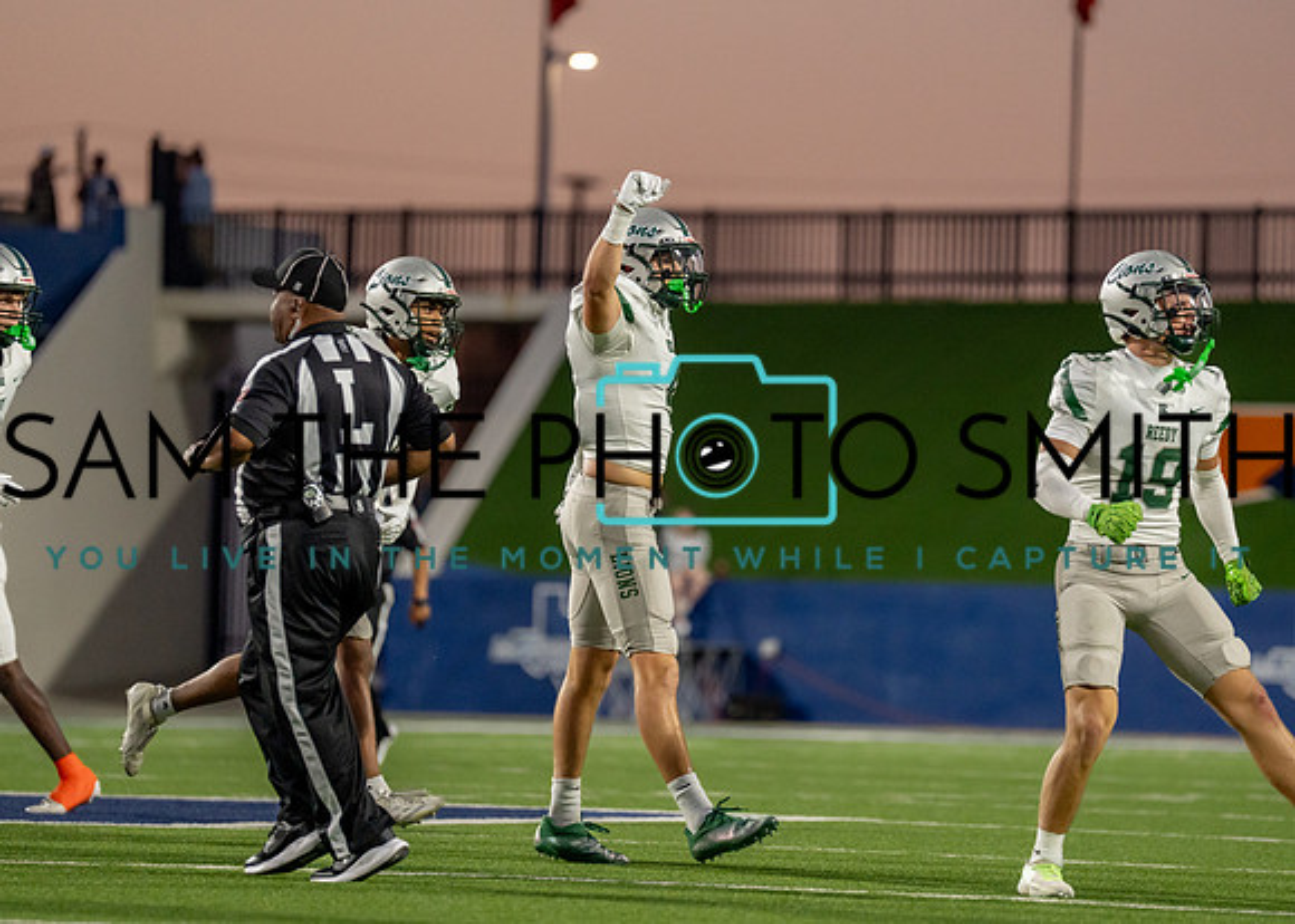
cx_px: 676
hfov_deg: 7.6
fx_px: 9801
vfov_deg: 5.4
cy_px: 357
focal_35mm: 267
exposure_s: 1/2000
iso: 2000
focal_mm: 200
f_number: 2.8
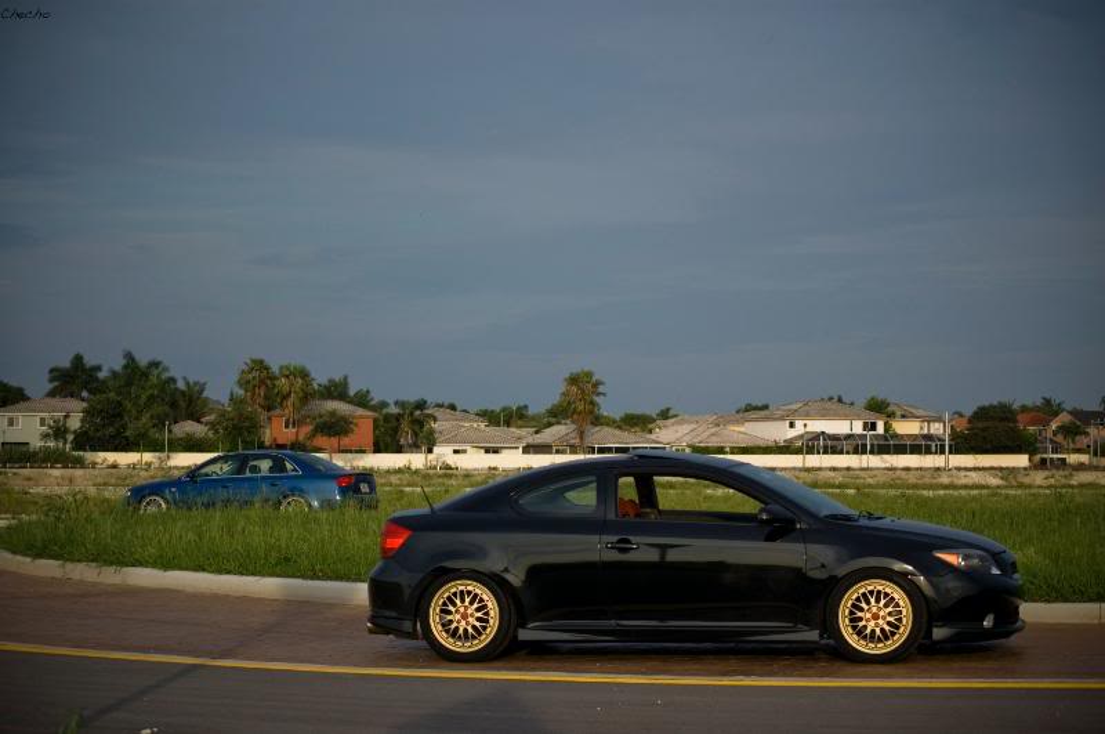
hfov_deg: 24.7
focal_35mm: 82
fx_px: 2529
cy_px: 367
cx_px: 552
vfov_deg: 16.5
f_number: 4
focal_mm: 55
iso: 360
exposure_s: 1/1000
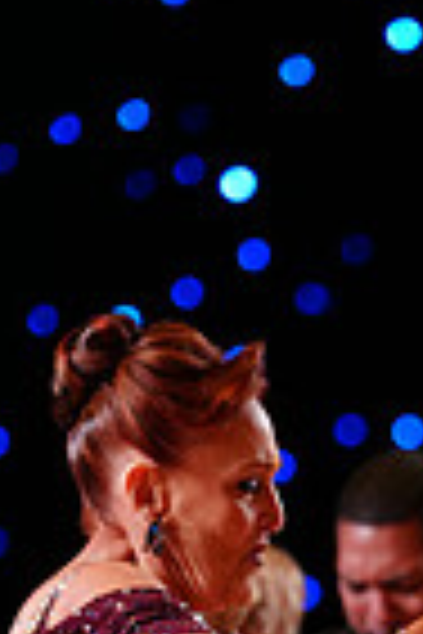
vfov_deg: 3.6
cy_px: 913
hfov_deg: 2.4
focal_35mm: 569
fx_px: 10028
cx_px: 637
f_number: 2.8
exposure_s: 1/400
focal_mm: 138
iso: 1250
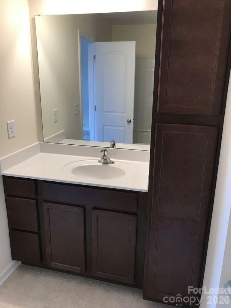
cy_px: 154
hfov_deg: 49.7
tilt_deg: -16.0
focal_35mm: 28
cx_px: 116
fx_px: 249
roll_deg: -0.2
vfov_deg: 63.4
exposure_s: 1/30
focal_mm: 3.99
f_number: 1.8
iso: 20
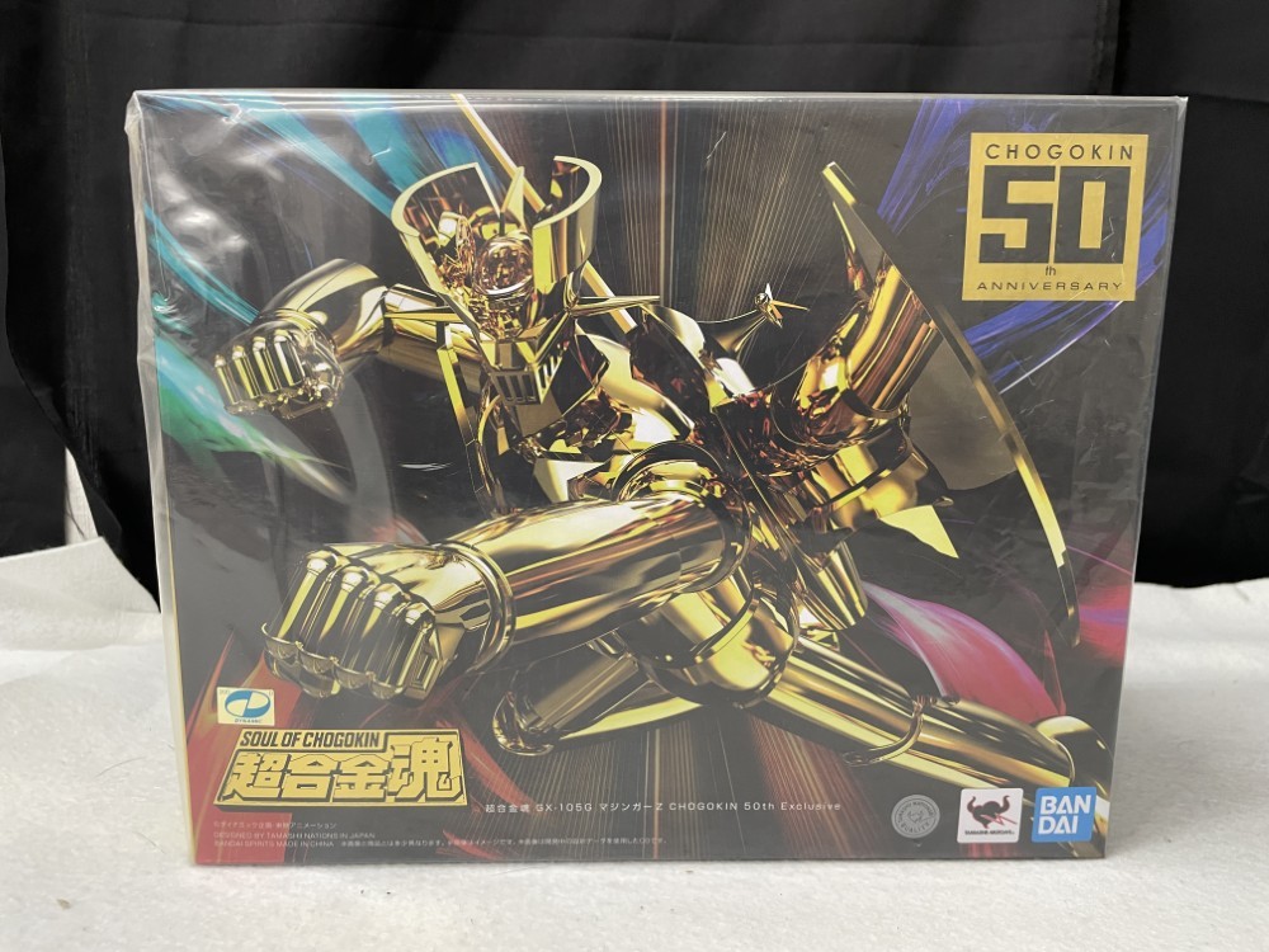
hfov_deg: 67.3
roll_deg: -0.6
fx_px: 953
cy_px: 476
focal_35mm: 26
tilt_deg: -8.5
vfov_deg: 53.1
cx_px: 634
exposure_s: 1/50
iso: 125
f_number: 1.6
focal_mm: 4.2
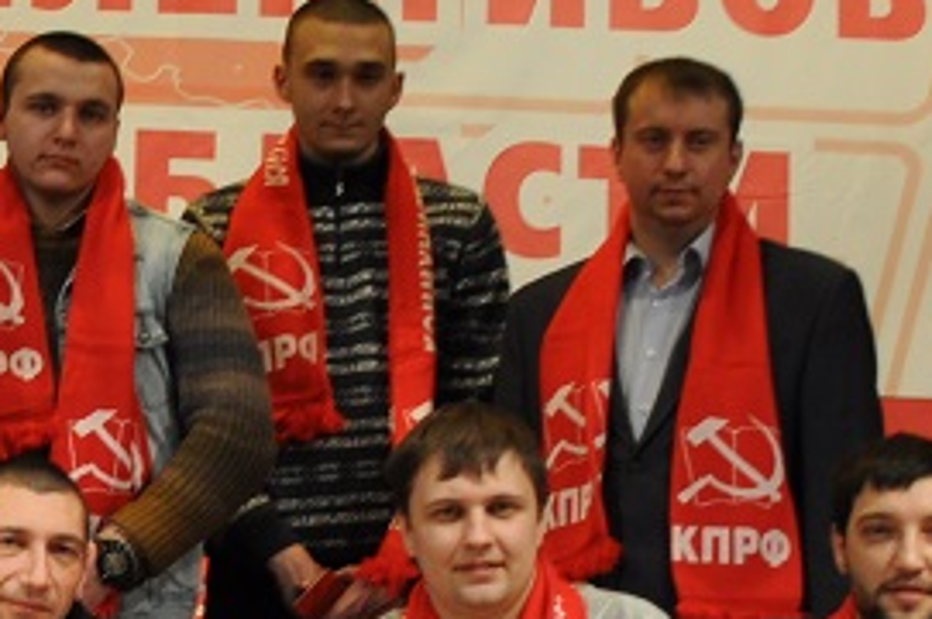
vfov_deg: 8.7
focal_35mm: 157
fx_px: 4060
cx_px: -136
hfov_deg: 12.8
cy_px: 383
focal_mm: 22
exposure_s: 1/25
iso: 400
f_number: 5
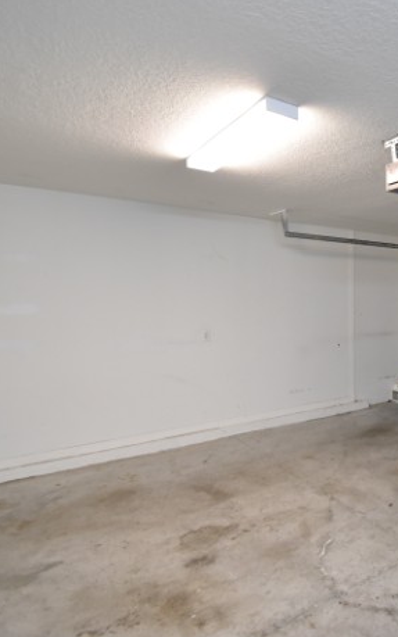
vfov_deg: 74.8
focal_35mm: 24
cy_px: 318
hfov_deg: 43.2
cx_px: 406
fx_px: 416
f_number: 3.5
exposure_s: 1/60
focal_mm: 10
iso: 1100
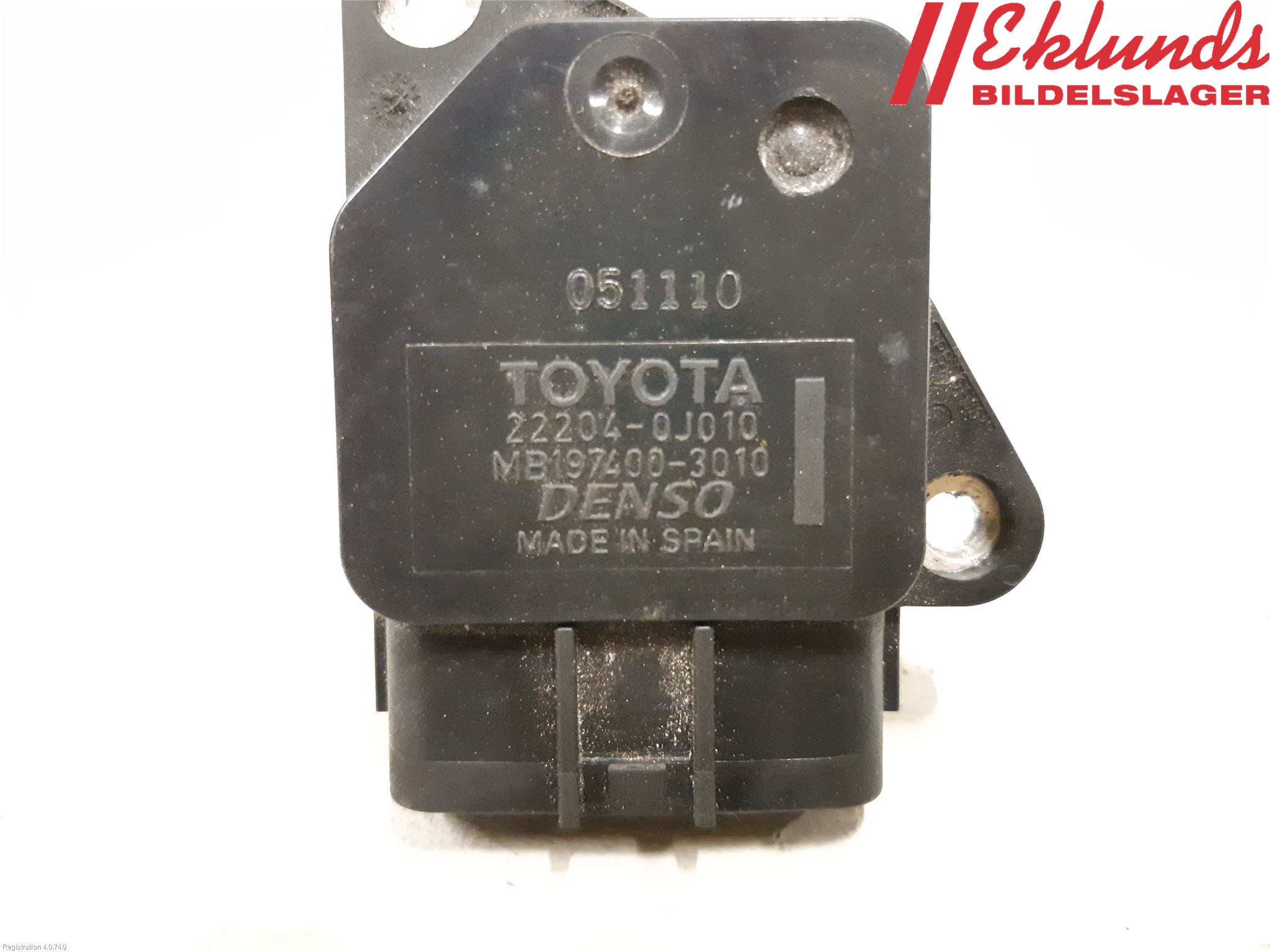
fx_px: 954
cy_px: 476
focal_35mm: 26
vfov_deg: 53.1
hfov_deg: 67.3
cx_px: 635
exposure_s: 1/33
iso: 800
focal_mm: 3.93
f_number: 1.7
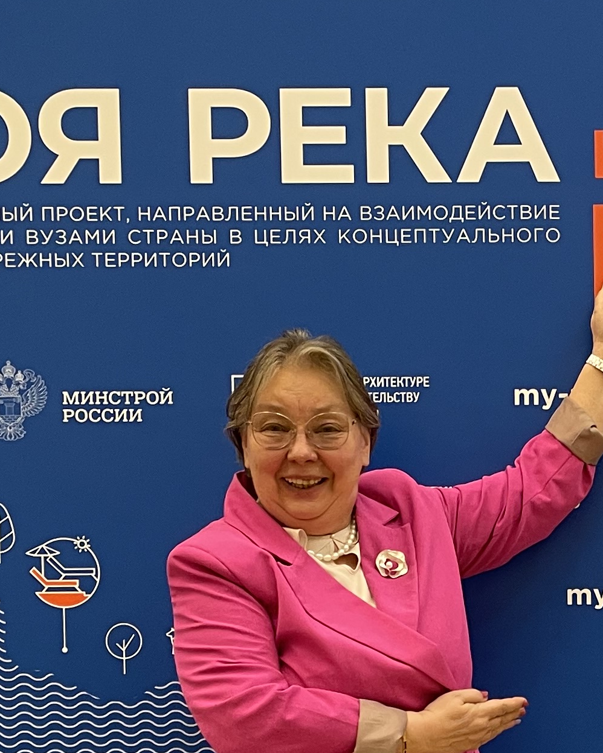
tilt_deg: -2.3
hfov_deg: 18.3
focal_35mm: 82
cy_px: 716
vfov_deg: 22.6
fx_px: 1830
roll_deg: +0.8
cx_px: 595
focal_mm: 4.2
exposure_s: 1/50
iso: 125
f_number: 1.6
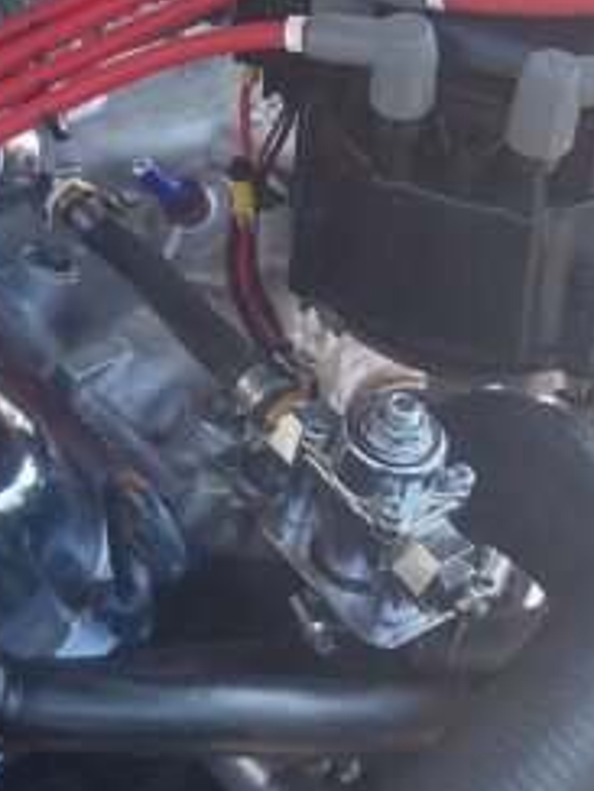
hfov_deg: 13.5
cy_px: 78
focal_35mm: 109
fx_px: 2494
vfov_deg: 17.8
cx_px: 55
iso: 50
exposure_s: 1/120
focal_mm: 4
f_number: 1.8
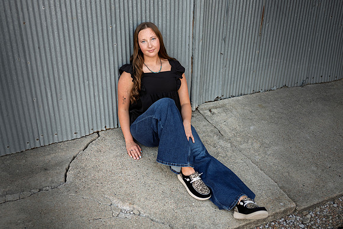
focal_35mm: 35
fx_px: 334
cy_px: 114
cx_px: 172
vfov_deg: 37.9
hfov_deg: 54.4
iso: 320
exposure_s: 1/200
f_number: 2.8
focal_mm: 35
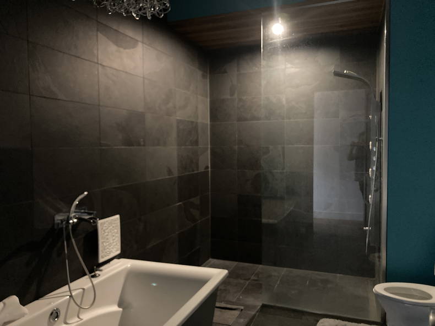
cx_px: 218
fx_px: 352
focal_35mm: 28
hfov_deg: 63.5
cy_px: 163
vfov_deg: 49.7
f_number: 1.8
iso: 640
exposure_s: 1/15
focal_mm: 3.99
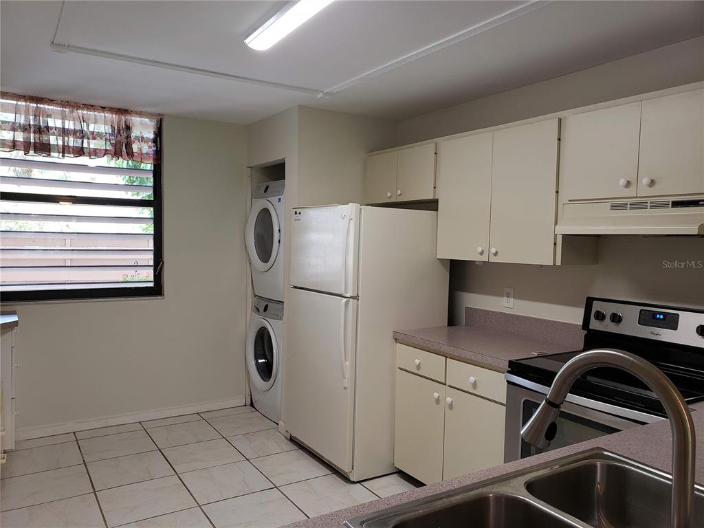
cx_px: 352
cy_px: 264
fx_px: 529
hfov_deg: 67.3
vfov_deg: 53.1
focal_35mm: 26
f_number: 2.4
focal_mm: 4.3
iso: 160
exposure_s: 1/60
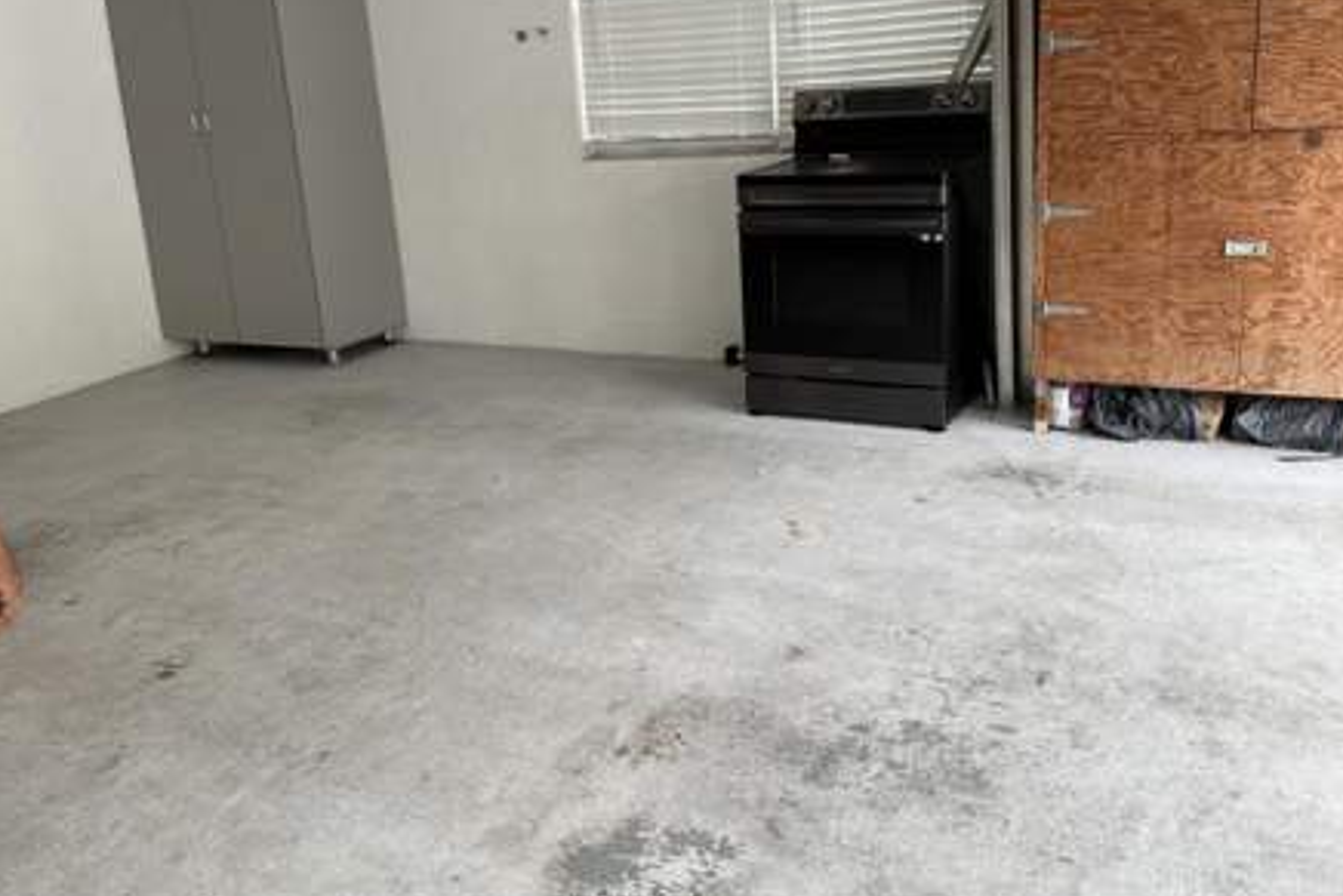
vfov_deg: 41.0
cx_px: 631
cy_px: 362
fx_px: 1194
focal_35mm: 32
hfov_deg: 58.7
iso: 64
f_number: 1.8
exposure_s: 1/120
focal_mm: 3
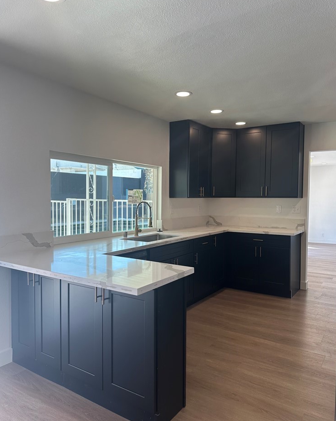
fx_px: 323
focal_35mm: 26
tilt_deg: -2.8
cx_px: 173
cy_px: 213
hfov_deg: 54.9
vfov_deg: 66.0
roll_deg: -1.0
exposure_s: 1/159
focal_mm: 6.86
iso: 64
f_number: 1.78
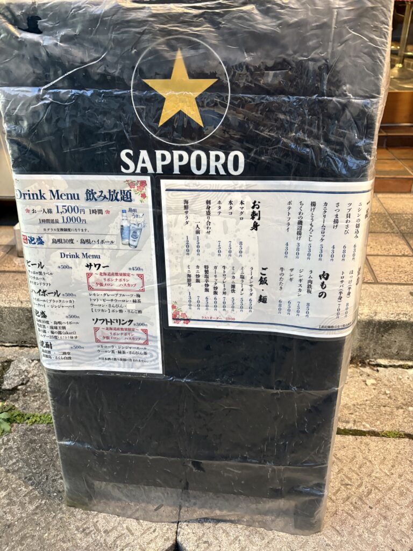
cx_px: 206
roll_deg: -1.1
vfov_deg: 67.3
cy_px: 276
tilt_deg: -30.6
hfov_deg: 53.1
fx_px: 414
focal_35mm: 26
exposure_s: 1/40
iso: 400
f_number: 1.6
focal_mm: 5.96
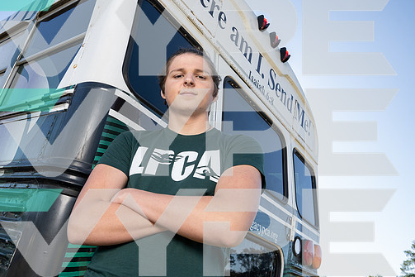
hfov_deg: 61.8
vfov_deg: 43.6
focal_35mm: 30
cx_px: 190
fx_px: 346
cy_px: 133
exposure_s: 1/250
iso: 320
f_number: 8
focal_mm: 26
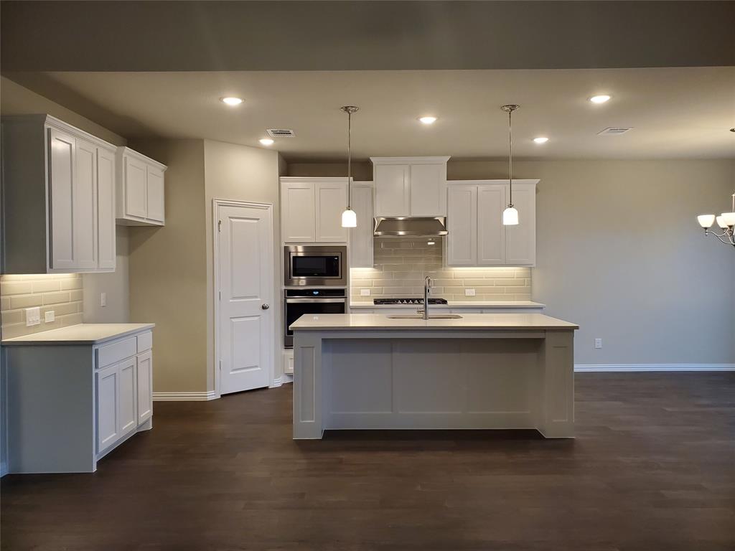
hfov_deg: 67.3
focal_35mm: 26
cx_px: 368
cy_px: 276
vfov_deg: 53.1
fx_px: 552
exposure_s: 1/120
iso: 320
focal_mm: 4.3
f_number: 2.4
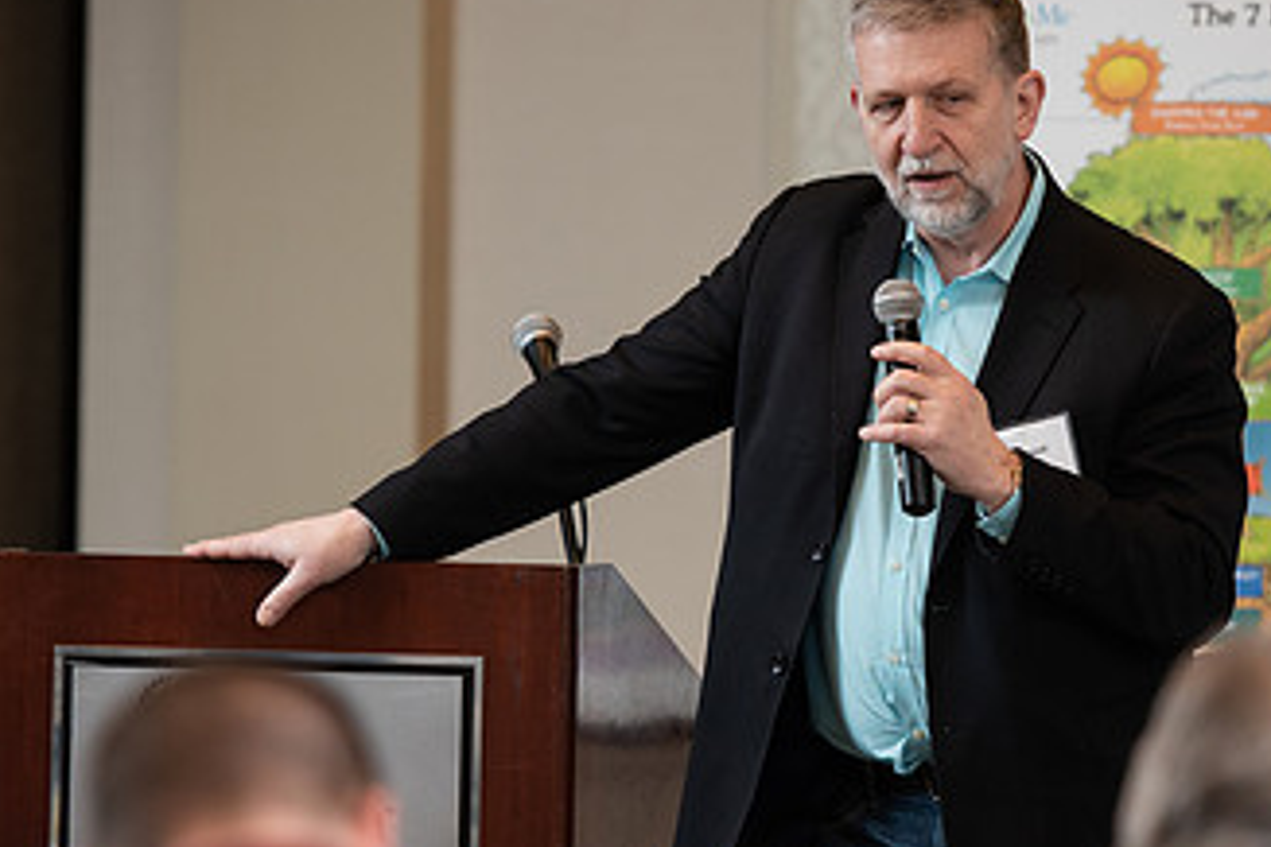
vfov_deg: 4.8
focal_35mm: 284
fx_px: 10026
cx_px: 746
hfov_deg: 7.3
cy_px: 476
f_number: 3.2
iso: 1000
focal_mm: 160
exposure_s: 1/200
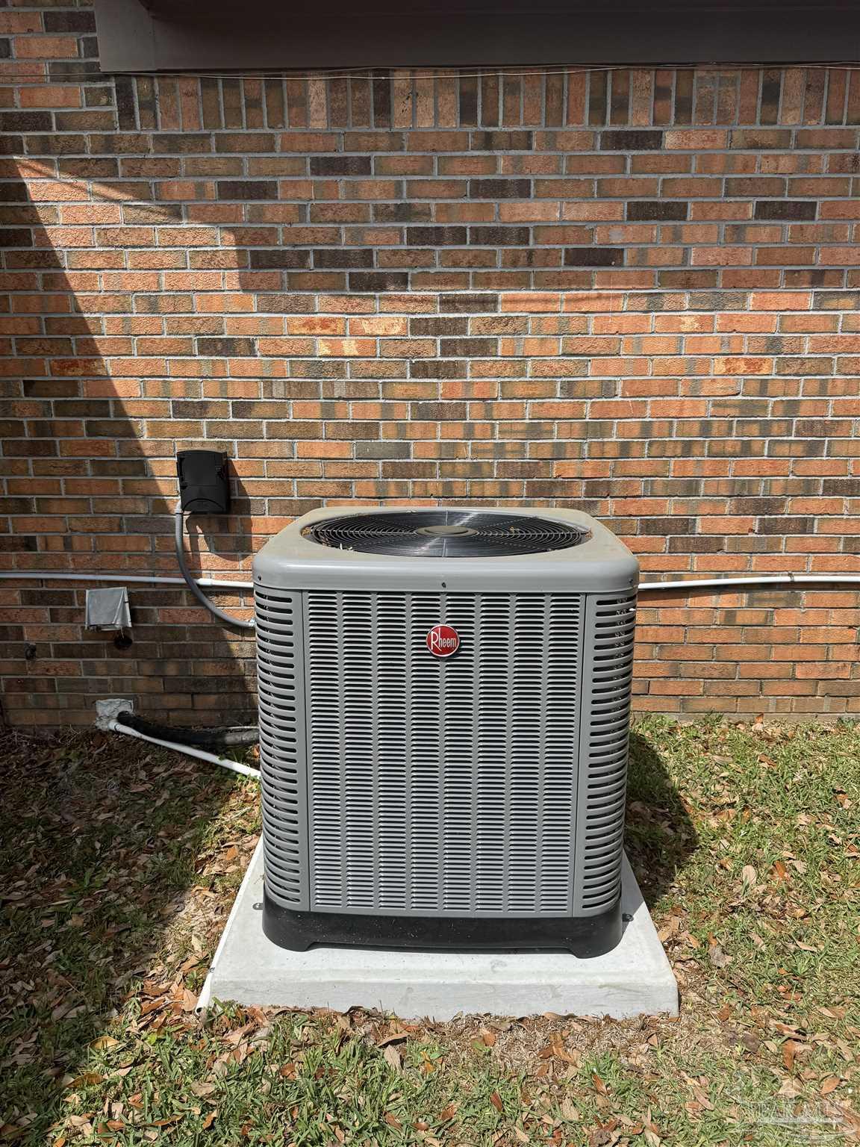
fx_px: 795
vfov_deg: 71.6
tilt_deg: -14.7
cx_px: 430
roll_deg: +0.5
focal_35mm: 24
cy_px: 574
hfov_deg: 56.8
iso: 80
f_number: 1.78
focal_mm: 6.76
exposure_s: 1/3413
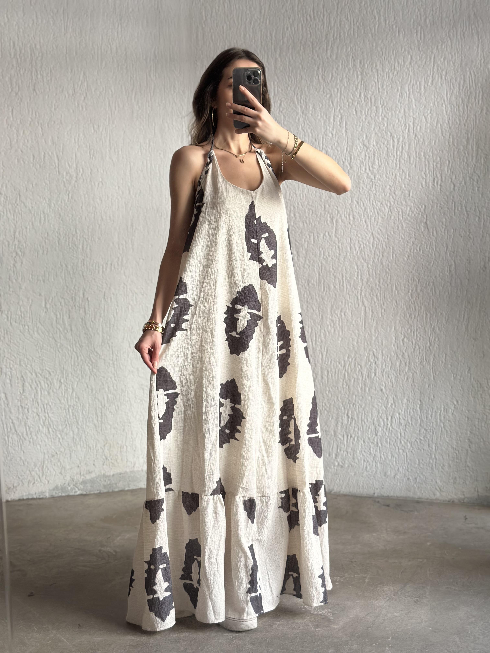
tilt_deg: -24.7
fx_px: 906
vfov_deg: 39.7
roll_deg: +0.3
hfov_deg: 30.3
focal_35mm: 48
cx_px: 245
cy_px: 326
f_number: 1.78
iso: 80
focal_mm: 6.86
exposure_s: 1/121
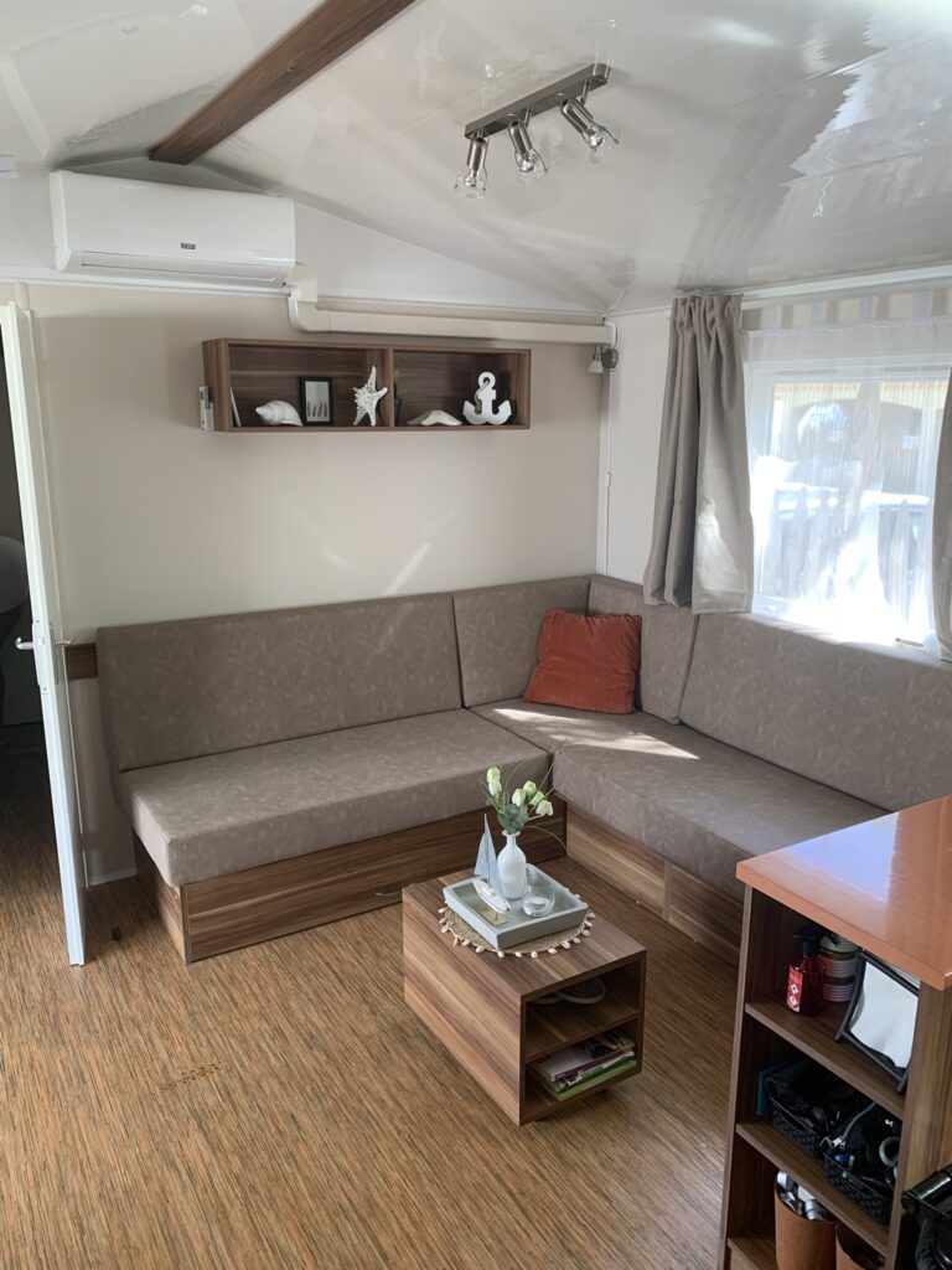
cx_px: 476
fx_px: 953
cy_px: 635
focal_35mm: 26
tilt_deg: -12.6
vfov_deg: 67.3
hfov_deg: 53.1
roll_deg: -0.4
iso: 100
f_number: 1.8
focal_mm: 4.25
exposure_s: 1/90
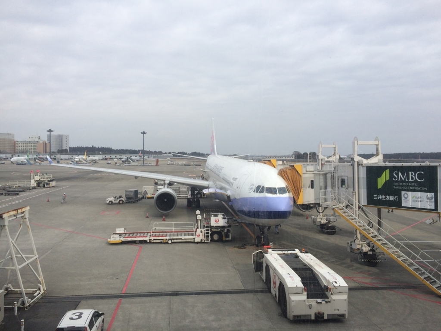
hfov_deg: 61.7
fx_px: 369
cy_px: 166
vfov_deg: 48.2
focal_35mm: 29
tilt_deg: -2.6
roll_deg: +0.8
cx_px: 220
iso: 32
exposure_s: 1/578
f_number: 2.2
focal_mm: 4.15
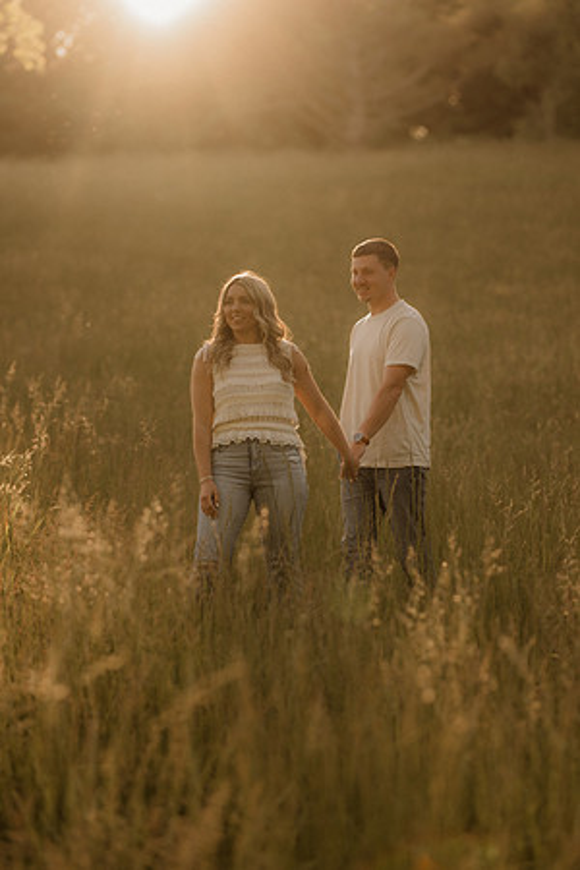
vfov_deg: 23.9
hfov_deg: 16.1
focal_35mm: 85
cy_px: 435
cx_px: 290
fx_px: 2054
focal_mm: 85
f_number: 2
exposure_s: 1/1000
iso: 250
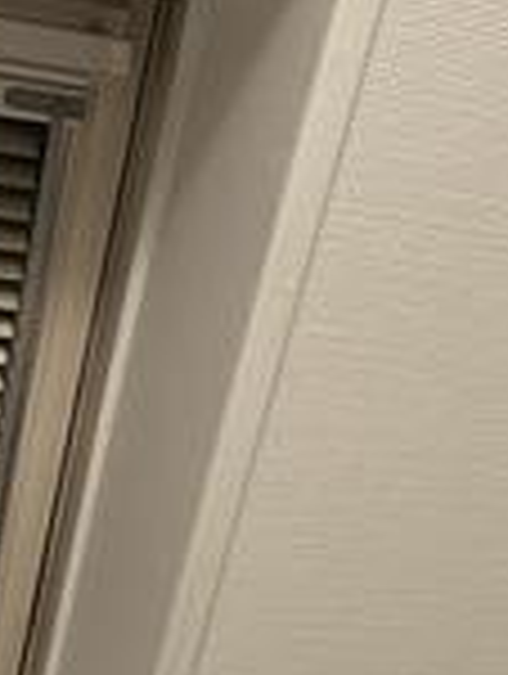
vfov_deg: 18.1
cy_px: 752
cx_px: 800
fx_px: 2029
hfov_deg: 13.3
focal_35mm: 104
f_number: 1.5
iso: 160
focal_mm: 5.7
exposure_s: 1/50
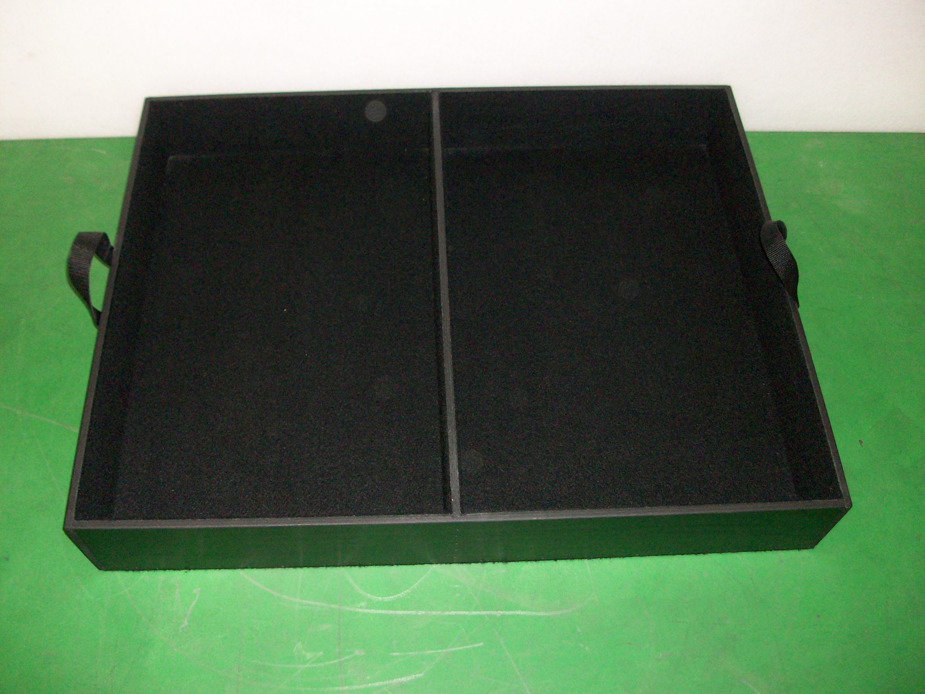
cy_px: 347
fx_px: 909
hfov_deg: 54.0
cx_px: 462
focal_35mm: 34
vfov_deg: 41.8
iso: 160
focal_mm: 5.7
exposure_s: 1/60
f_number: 2.8
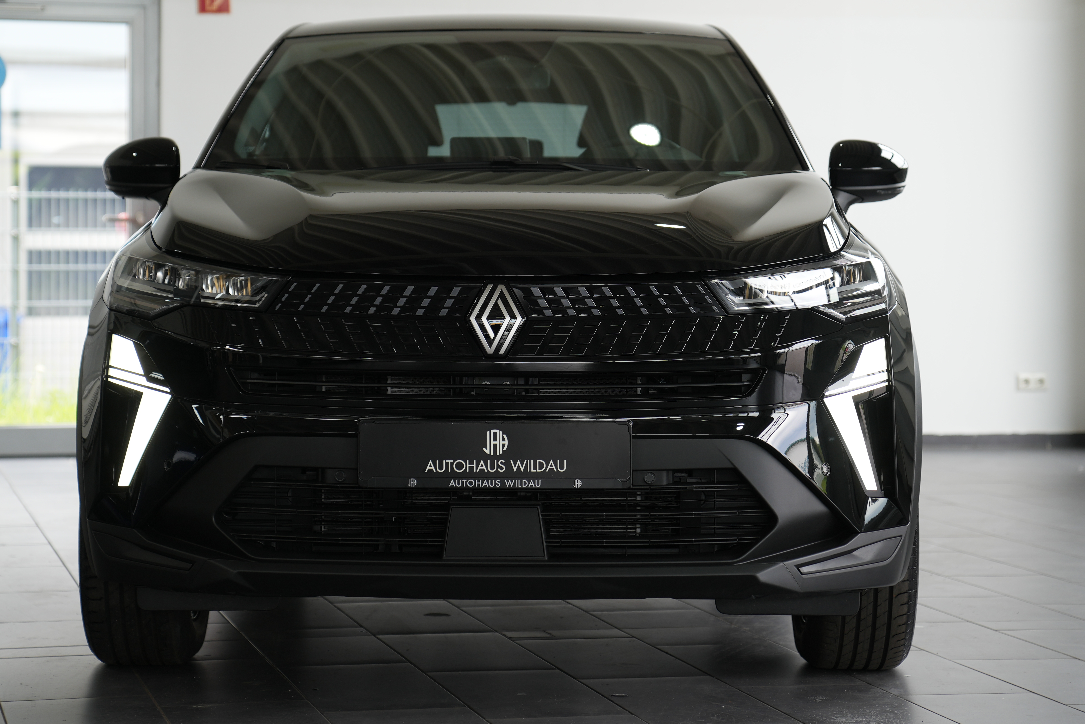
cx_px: 505
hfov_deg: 21.9
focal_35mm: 93
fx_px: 2803
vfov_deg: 14.7
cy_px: 270
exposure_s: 1/80
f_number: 2.8
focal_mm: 64
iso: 125
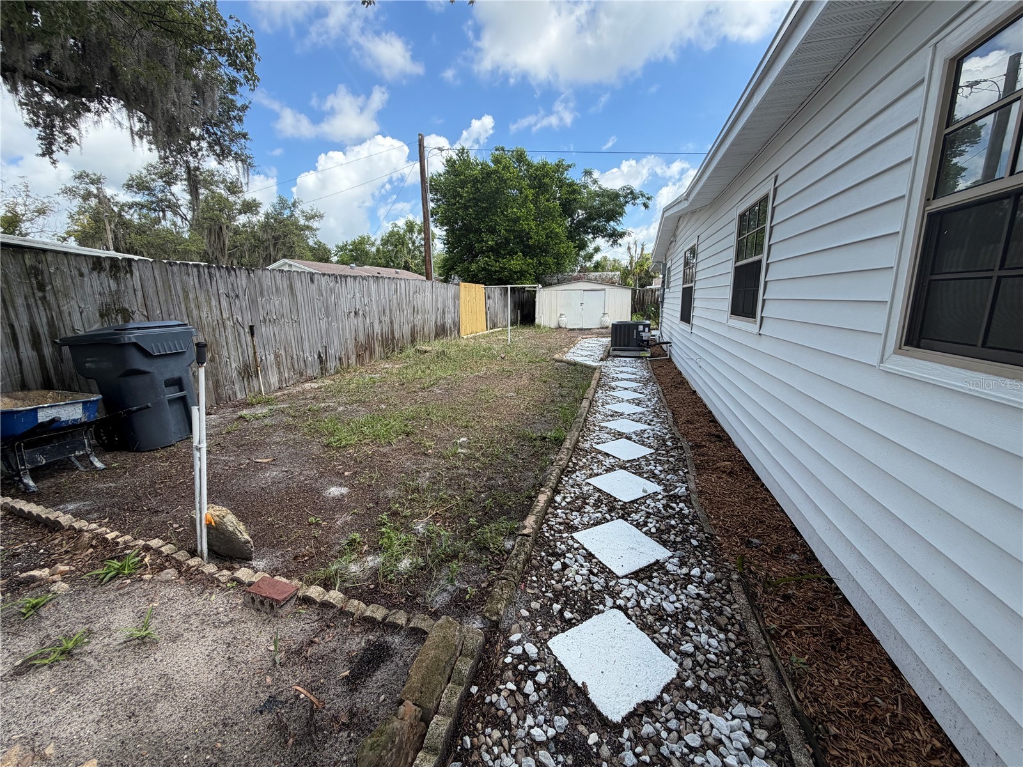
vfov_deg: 85.7
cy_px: 384
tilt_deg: -12.0
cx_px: 512
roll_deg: +1.0
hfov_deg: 102.1
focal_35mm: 14
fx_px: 414
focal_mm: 2.22
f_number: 2.2
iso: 40
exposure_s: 1/579
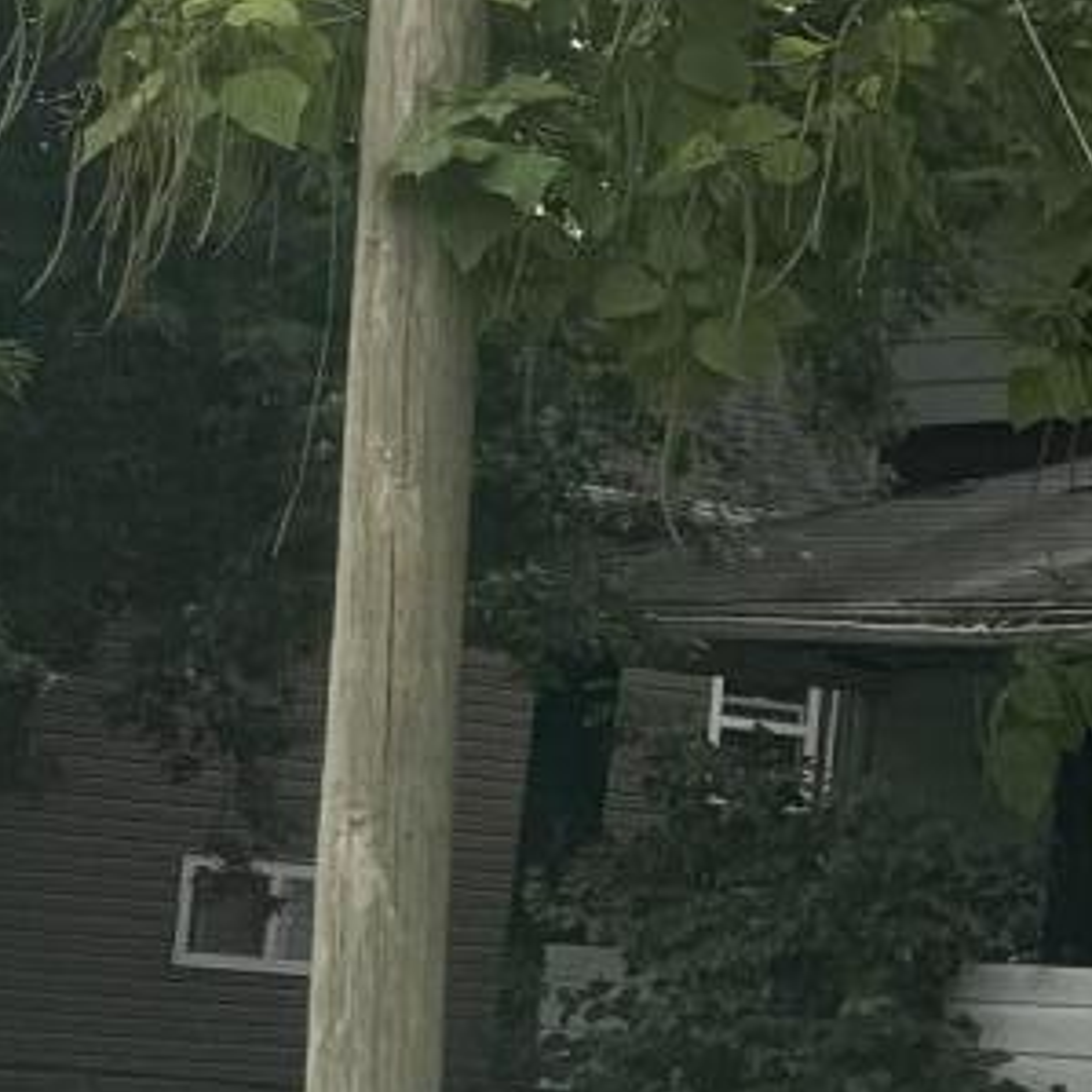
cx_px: 3579
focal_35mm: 142
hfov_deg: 9.1
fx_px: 5068
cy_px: 836
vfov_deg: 12.3
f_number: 1.78
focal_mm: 6.76
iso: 80
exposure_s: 1/2959
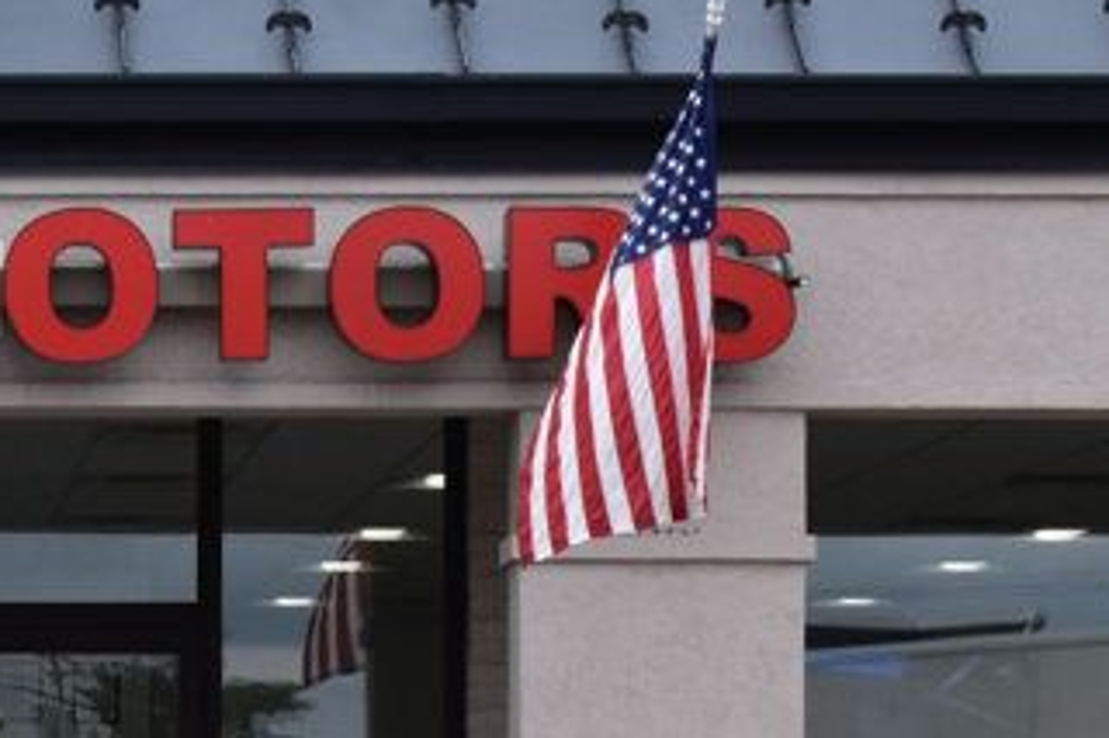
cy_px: 1039
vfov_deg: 9.0
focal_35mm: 149
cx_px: -236
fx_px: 4575
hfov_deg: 13.4
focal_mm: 31
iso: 400
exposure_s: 1/320
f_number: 10
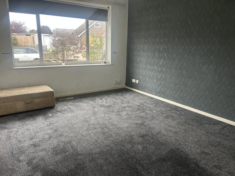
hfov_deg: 67.3
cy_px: 88
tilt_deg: -13.6
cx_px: 118
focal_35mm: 26
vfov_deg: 53.1
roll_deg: -0.7
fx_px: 177
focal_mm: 5.7
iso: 125
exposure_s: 1/121
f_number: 1.5
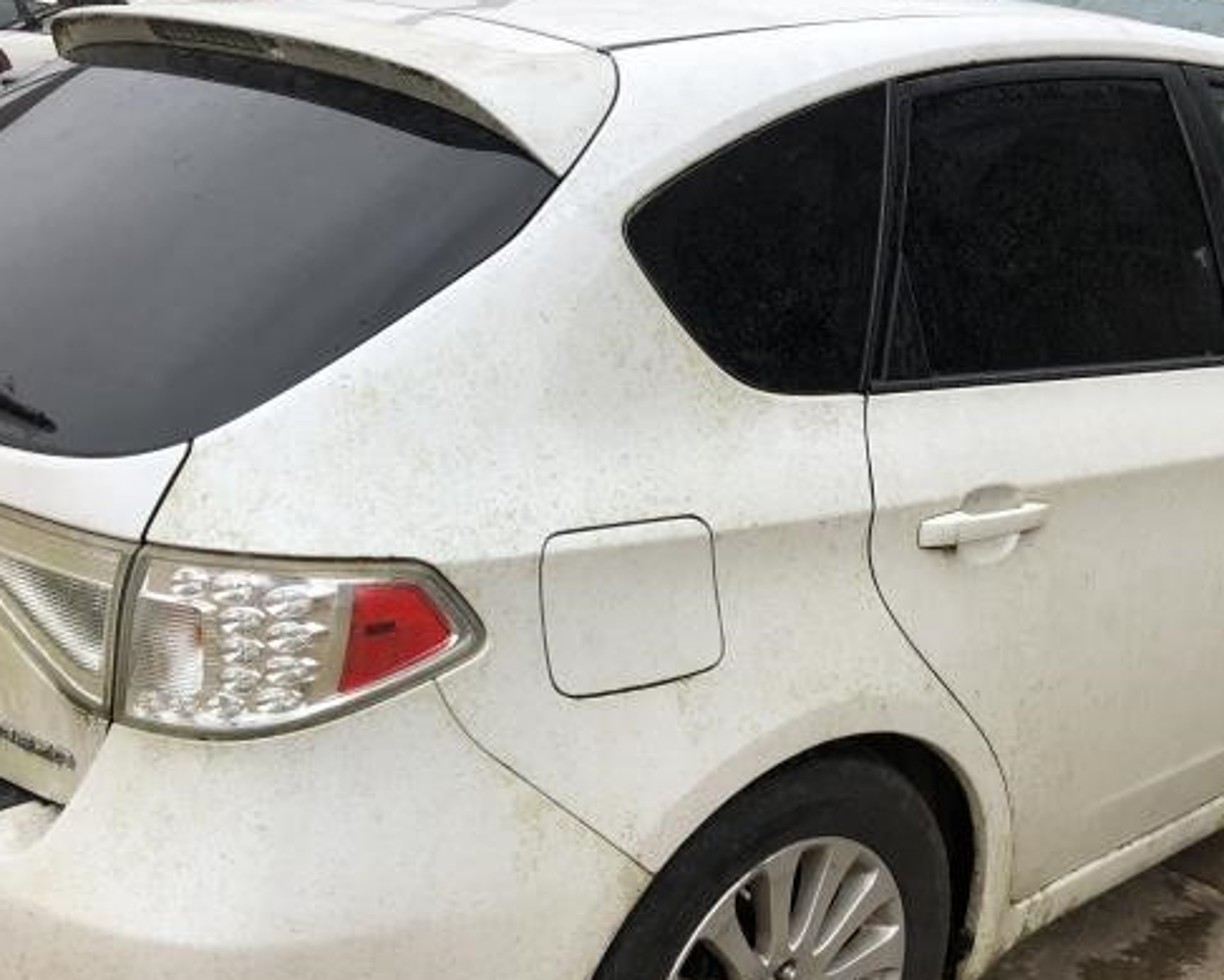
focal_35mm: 45
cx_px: 758
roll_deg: -3.1
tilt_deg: -18.8
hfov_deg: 40.9
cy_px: 579
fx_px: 1630
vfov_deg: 33.4
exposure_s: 1/381
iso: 20
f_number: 1.8
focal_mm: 3.99
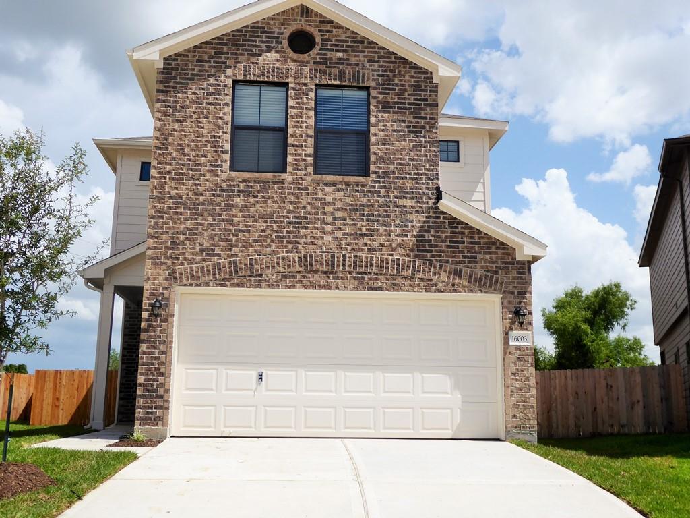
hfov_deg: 47.9
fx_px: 777
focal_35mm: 39
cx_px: 345
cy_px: 259
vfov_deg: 36.8
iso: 80
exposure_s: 1/1300
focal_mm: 6.7
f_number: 3.7
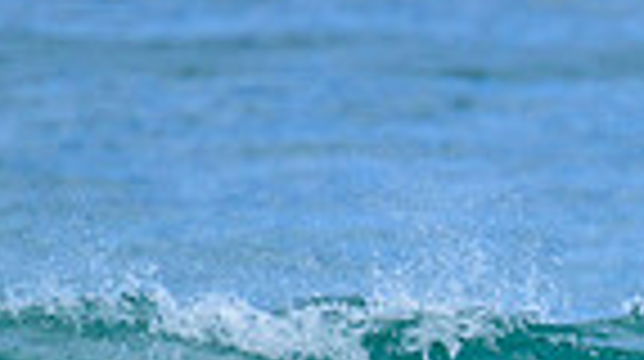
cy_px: 587
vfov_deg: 0.5
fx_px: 40640
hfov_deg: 0.9
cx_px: 1184
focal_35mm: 2383
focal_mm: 560
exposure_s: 1/2000
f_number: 8
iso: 500
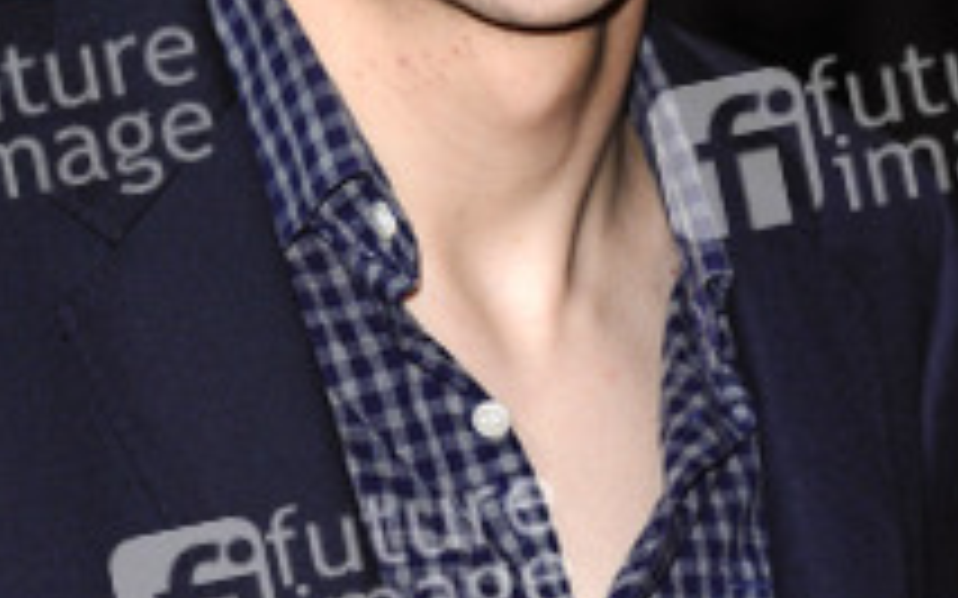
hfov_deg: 6.1
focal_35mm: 345
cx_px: 475
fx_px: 9005
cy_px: -90
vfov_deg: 3.8
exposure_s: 1/200
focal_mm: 120
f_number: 4.5
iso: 320
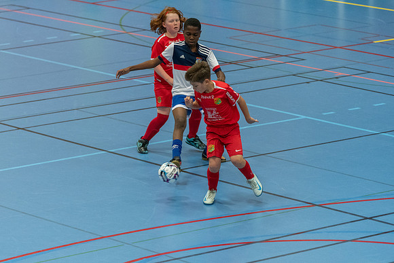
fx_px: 2348
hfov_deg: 9.6
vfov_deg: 6.4
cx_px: 197
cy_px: 132
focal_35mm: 214
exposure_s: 1/500
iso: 2800
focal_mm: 140
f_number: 2.8
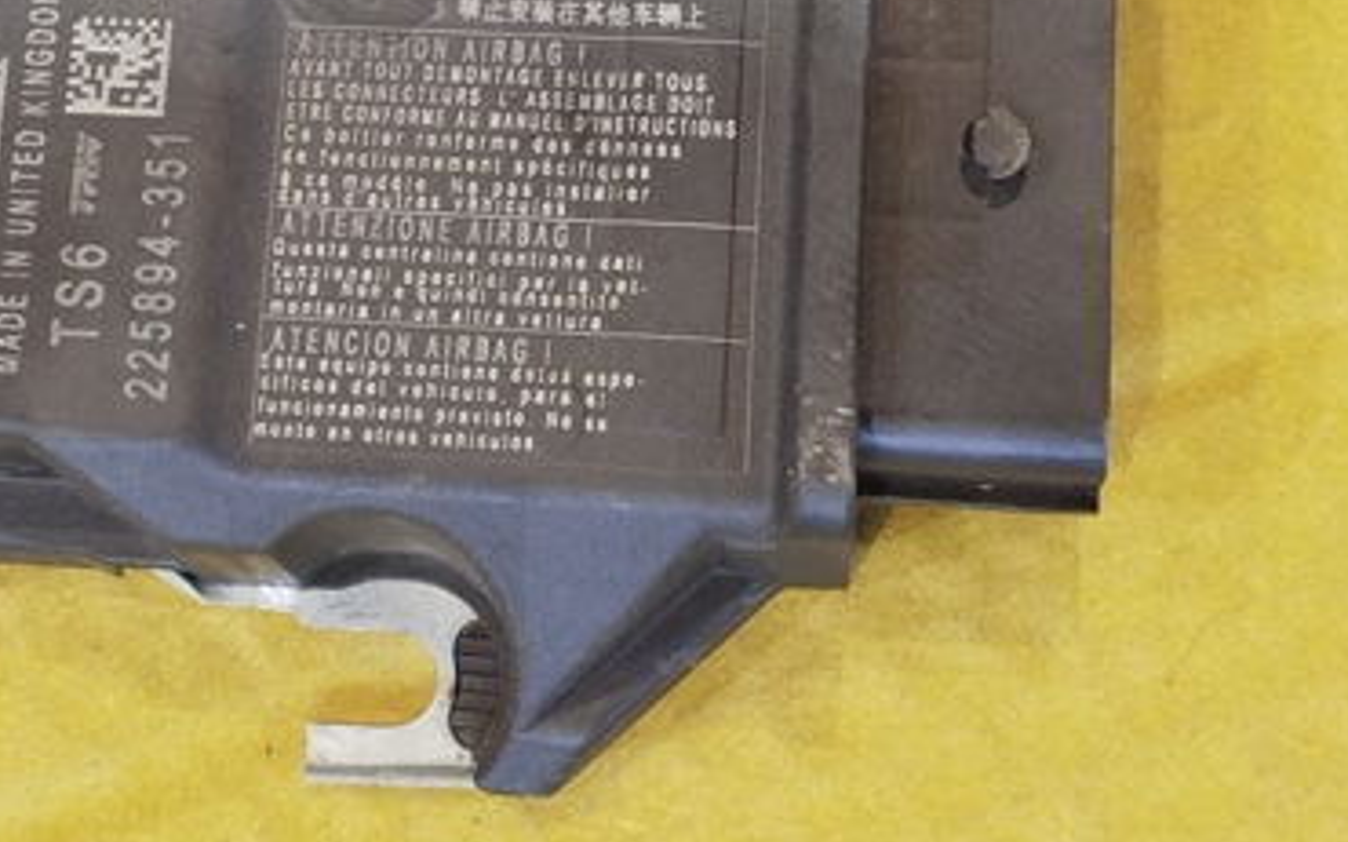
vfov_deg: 14.6
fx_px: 3232
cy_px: 29
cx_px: 434
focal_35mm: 88
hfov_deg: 23.4
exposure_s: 1/33
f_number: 1.7
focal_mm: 5.31
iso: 500
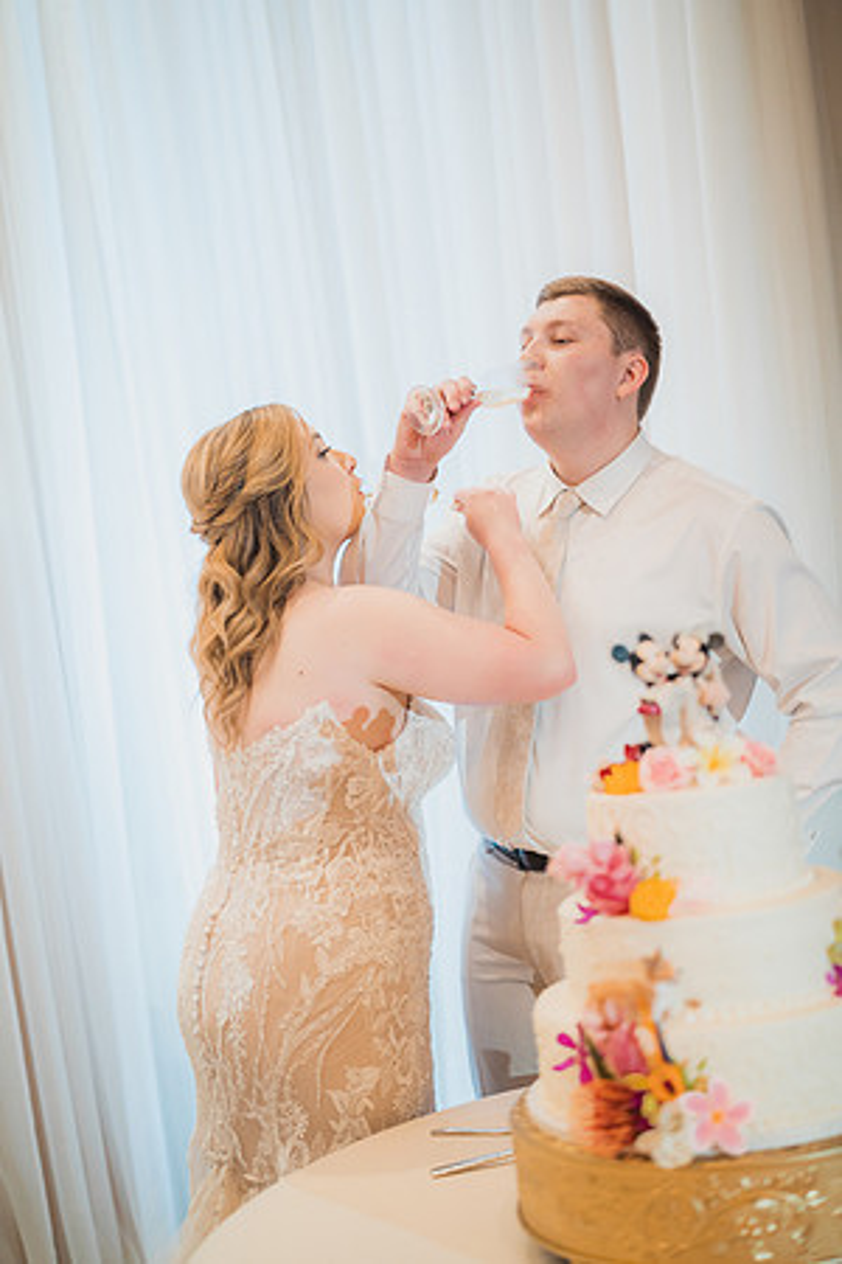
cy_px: 632
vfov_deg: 39.6
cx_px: 421
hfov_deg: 27.0
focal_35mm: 50
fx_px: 1754
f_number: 1.4
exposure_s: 1/500
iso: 1250
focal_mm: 50
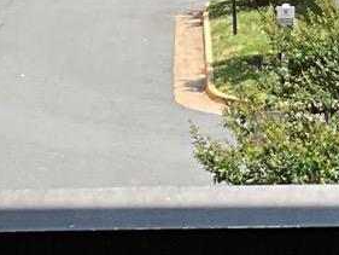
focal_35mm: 211
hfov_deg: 9.4
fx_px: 2067
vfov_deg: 6.8
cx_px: 247
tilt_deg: -2.6
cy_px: -255
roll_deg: +0.1
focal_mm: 3
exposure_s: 1/1015
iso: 25
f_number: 1.8
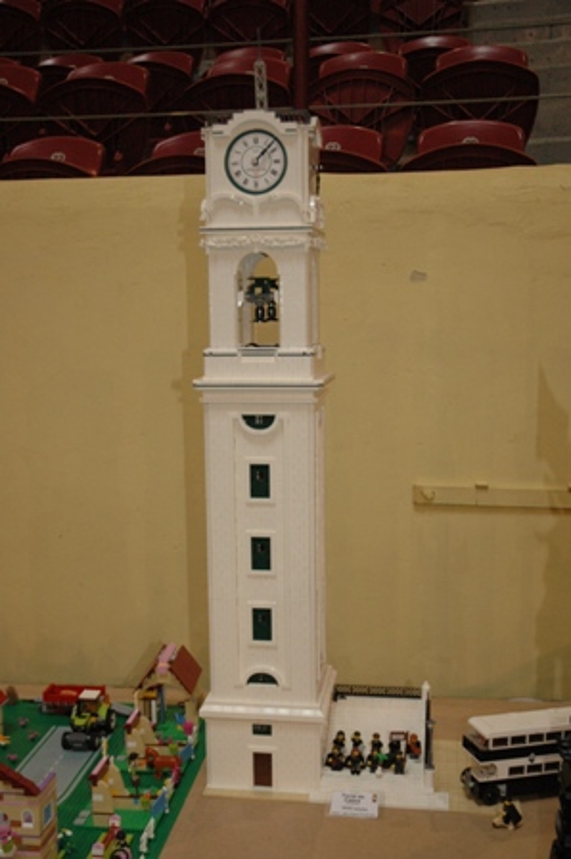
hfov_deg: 30.8
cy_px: 430
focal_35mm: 44
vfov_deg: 45.0
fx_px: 1036
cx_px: 286
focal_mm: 29
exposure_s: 1/200
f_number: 4
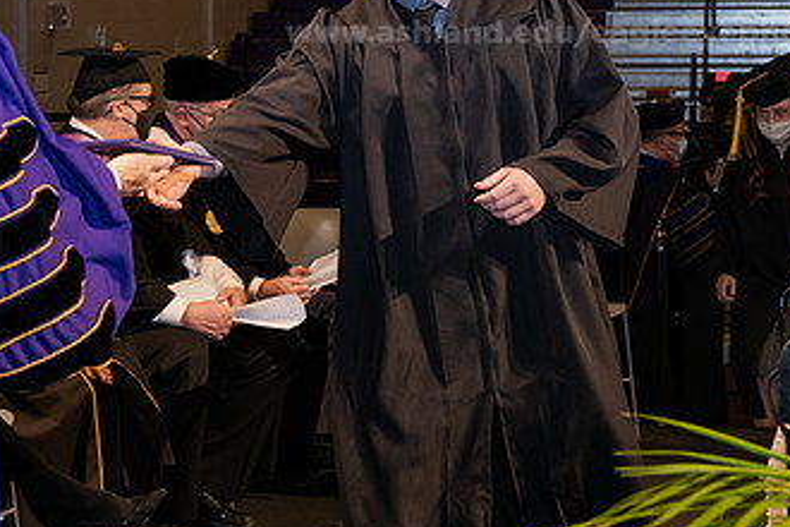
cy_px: 83
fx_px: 2238
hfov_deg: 19.8
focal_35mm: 102
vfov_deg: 13.3
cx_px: 177
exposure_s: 1/200
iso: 1600
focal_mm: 58
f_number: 6.3
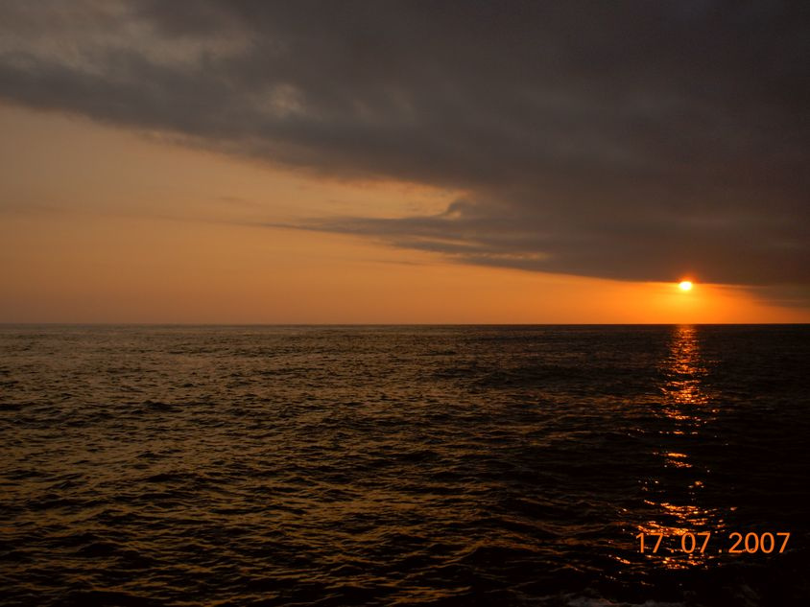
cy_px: 304
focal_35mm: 38
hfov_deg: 49.0
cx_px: 405
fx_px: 889
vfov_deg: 37.7
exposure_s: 1/575
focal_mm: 6.3
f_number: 2.9
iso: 50
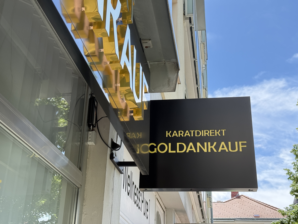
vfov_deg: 30.3
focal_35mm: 48
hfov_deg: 39.7
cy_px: 112
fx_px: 413
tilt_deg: +24.0
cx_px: 149
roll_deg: -2.0
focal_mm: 6.76
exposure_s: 1/1149
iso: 100
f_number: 1.78
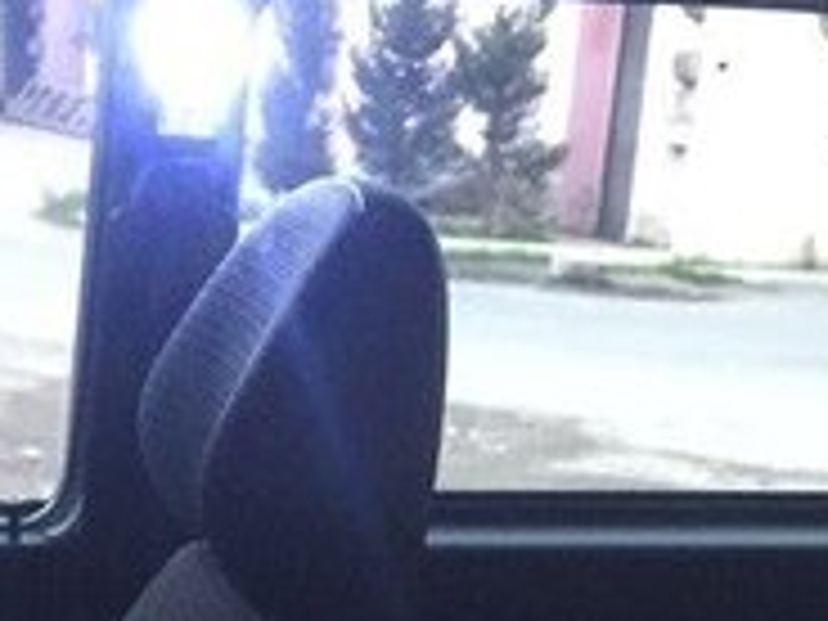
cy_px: 925
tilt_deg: -20.2
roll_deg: -4.6
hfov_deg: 18.8
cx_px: 212
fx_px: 2488
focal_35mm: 104
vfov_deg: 13.4
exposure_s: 1/25
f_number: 2.2
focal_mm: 4.15
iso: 250
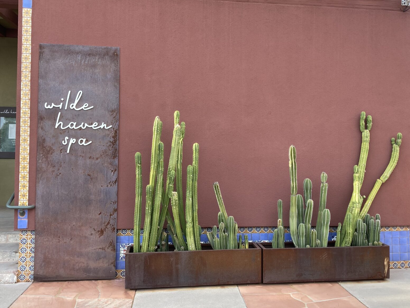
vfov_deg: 38.7
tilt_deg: -0.1
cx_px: 228
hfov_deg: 50.0
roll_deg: -1.7
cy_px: 150
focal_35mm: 37
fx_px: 438
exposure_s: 1/188
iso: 20
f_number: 1.8
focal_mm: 3.99
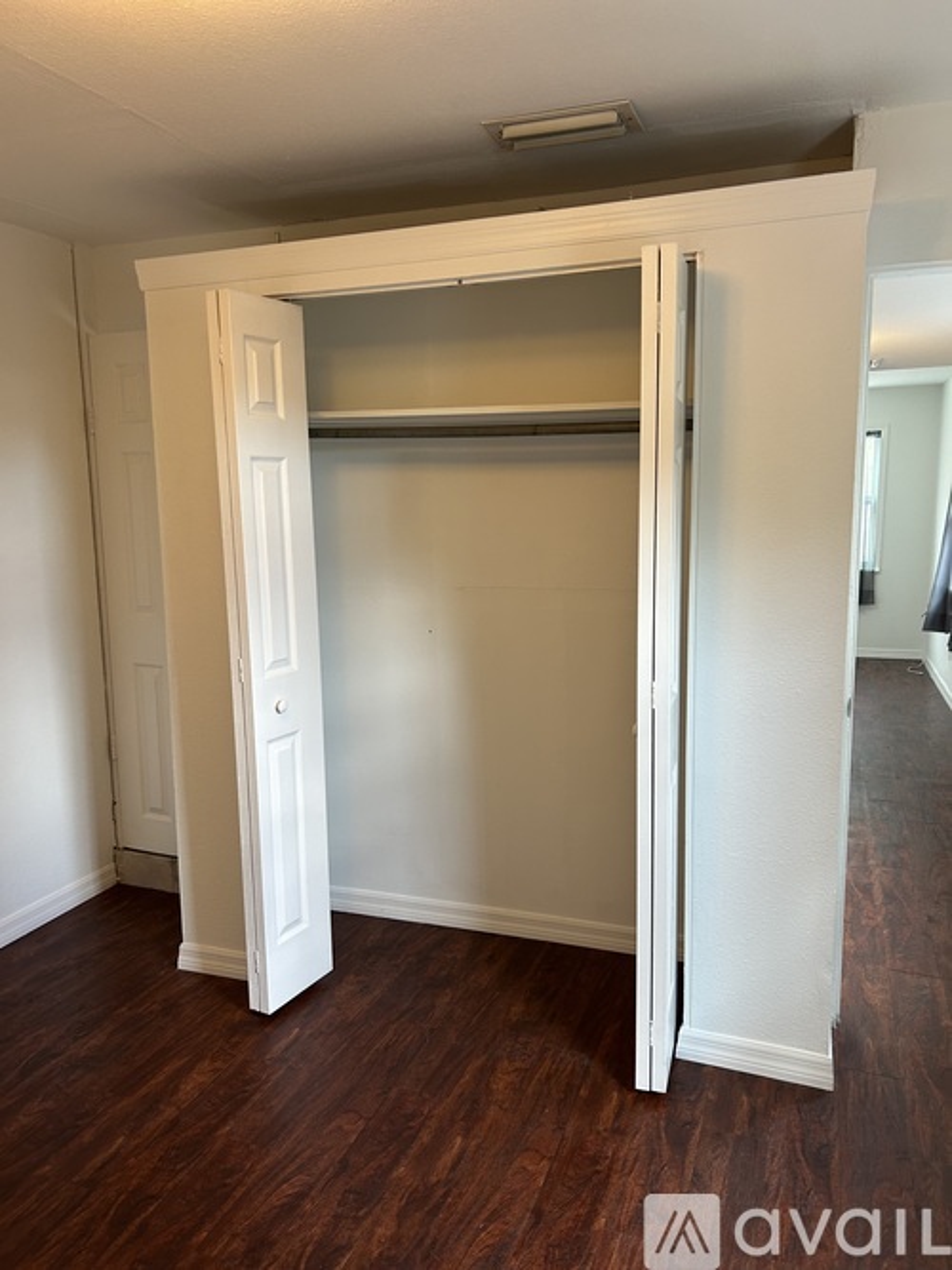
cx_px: 476
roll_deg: +2.1
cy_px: 635
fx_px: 954
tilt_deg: -7.9
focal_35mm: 26
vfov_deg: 67.3
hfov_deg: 53.0
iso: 100
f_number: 1.5
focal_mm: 5.7
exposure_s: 1/60
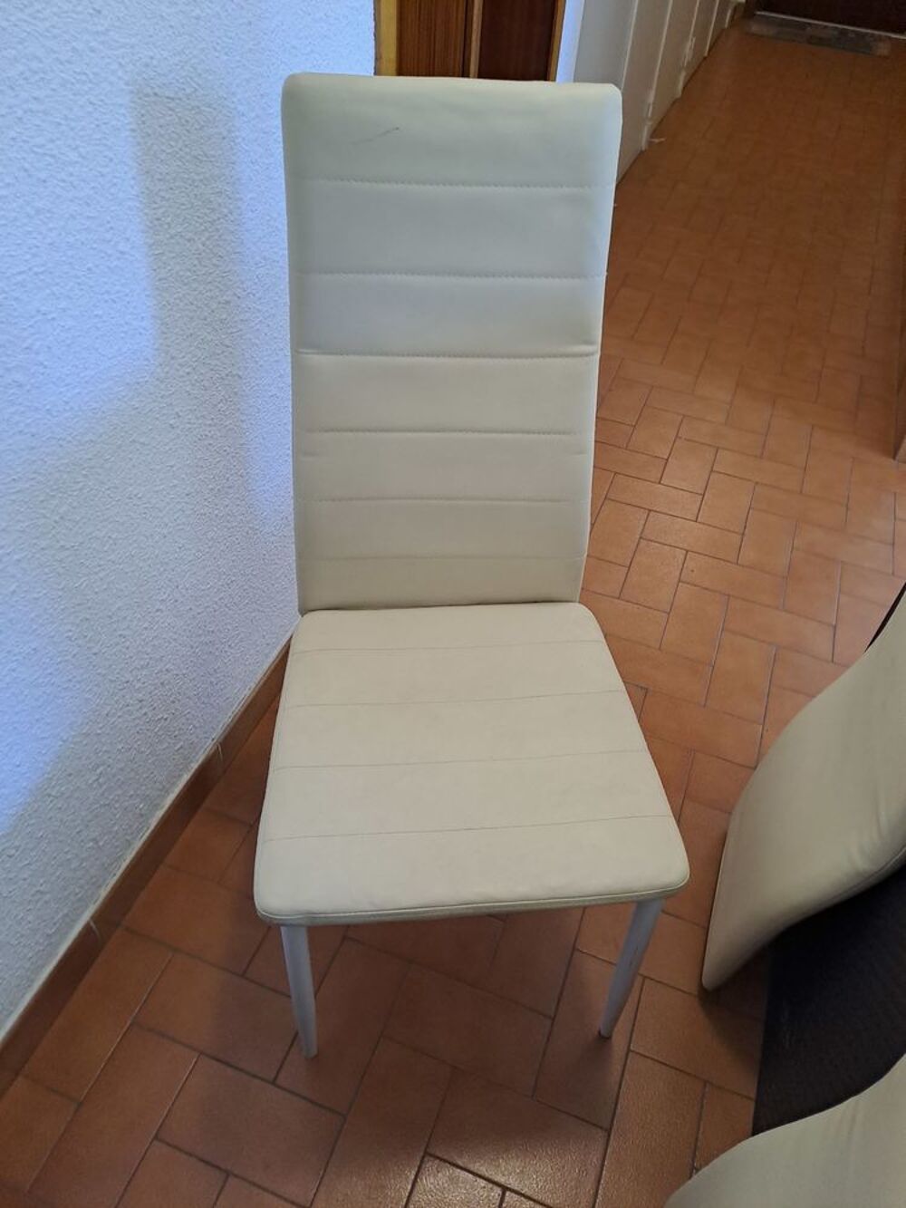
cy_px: 604
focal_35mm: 25
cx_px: 453
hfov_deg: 54.9
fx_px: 872
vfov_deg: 69.4
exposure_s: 1/33
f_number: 1.8
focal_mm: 4.65
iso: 250
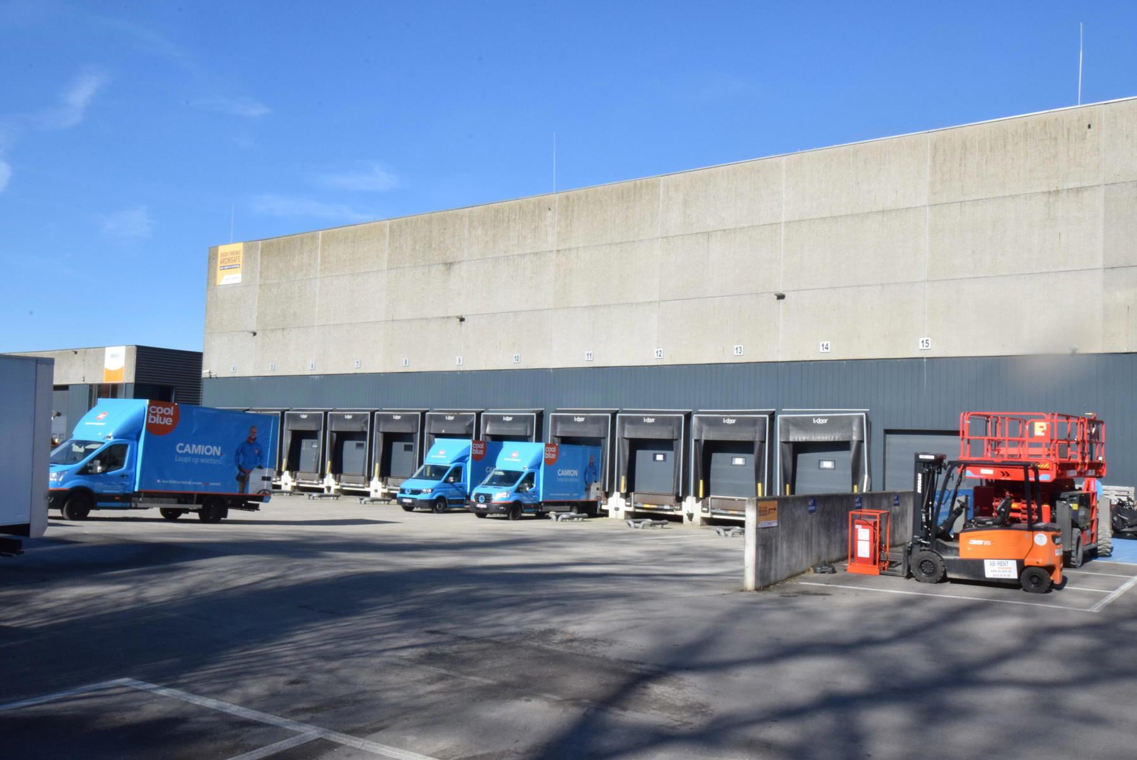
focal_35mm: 30
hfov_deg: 61.9
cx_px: 568
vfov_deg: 43.7
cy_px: 380
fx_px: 948
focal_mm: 20
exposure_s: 1/125
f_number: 25
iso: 800
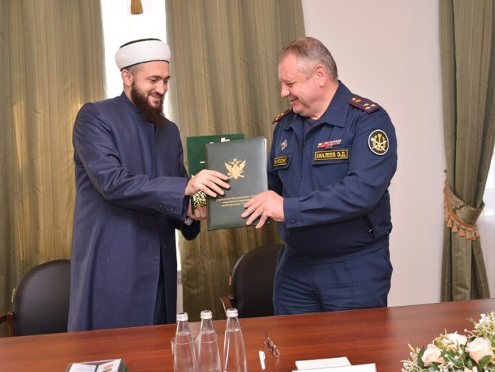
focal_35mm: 46
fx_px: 658
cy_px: 187
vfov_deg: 31.5
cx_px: 255
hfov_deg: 41.2
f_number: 5
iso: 720
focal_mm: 42
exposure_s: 1/100
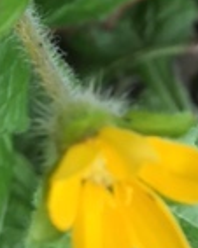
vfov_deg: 13.7
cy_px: -176
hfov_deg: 11.9
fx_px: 941
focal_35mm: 128
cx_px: 7
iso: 32
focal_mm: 4.15
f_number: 2.2
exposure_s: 1/40
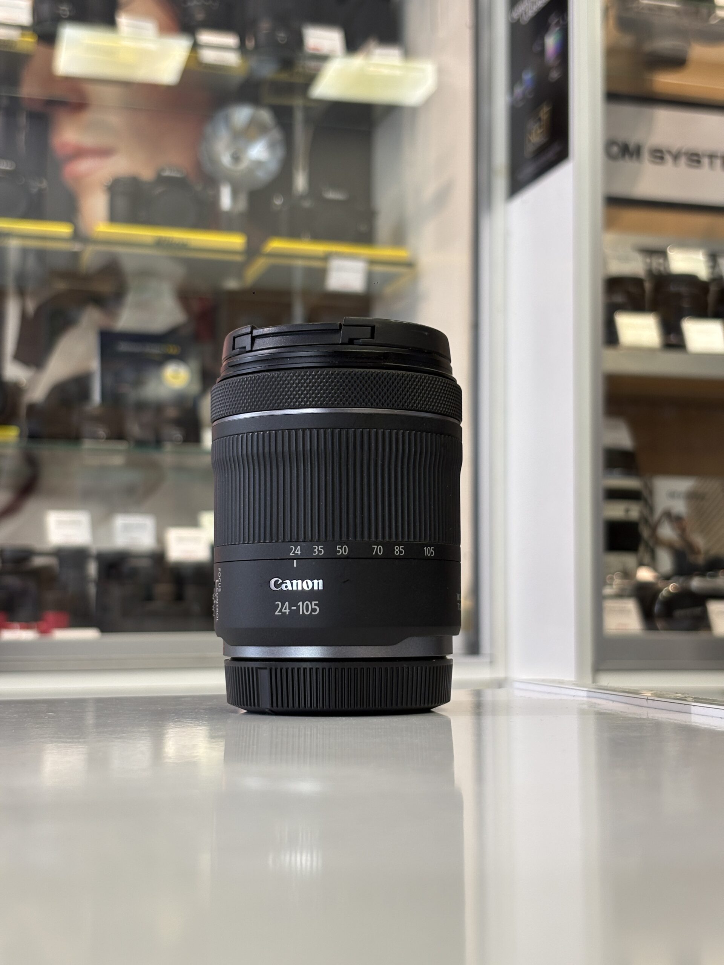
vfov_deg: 36.8
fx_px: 1450
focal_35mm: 52
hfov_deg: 28.0
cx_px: 362
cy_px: 482
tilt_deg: +4.6
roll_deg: -0.5
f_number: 1.6
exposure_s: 1/50
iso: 25
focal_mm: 5.96
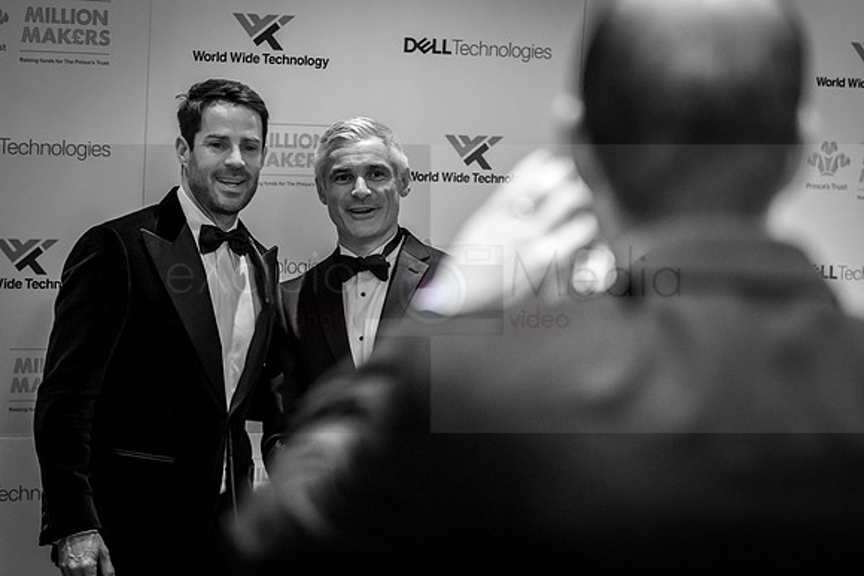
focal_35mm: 86
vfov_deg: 16.0
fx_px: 2056
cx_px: 432
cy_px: 288
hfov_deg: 23.7
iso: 5000
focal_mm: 84
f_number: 2.8
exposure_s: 1/100
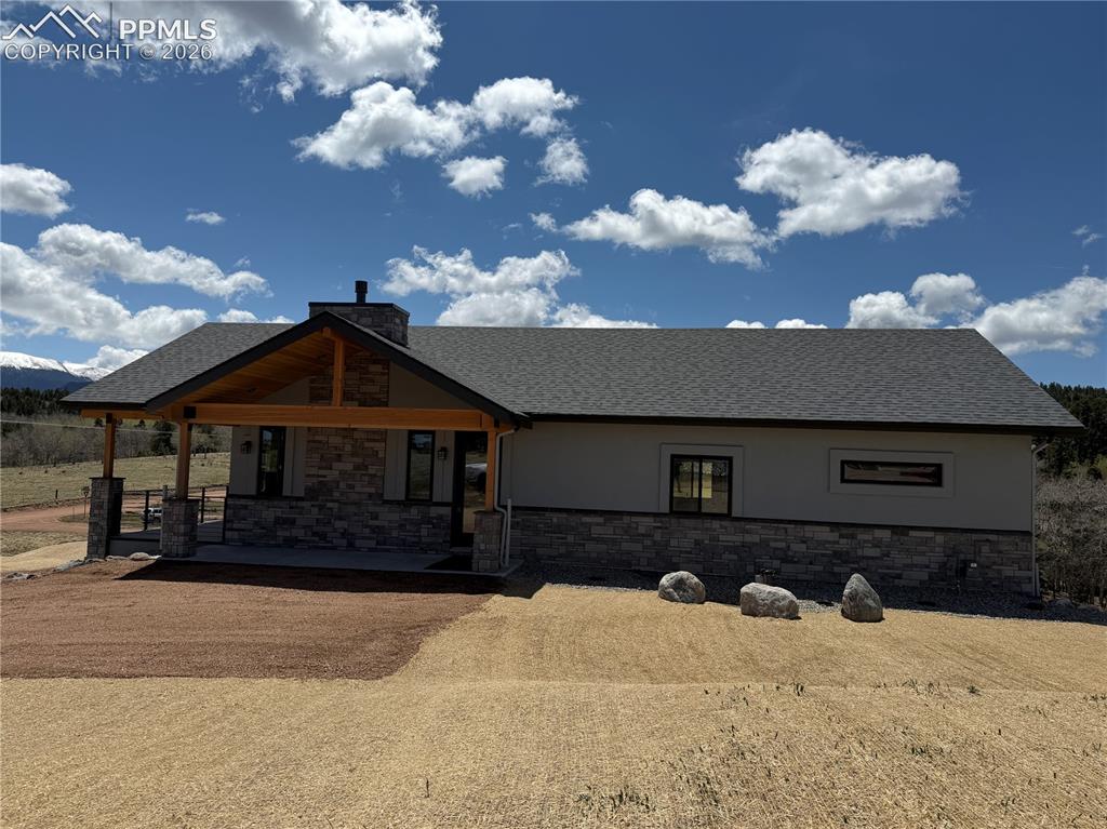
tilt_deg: +2.3
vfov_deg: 56.8
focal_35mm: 24
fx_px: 767
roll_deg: -1.3
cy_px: 414
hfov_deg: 71.6
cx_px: 554
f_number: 1.78
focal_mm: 6.76
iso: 80
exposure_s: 1/9091
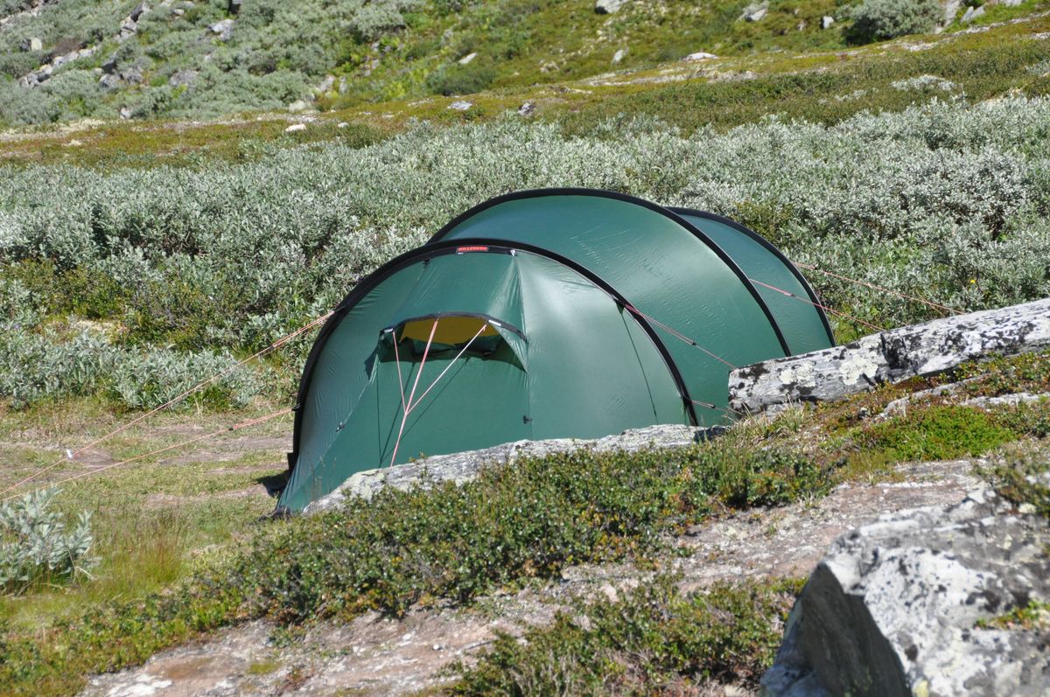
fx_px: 4020
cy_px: 348
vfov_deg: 9.9
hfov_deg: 14.9
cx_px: 525
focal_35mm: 138
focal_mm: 92
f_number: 9
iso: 800
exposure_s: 1/1250
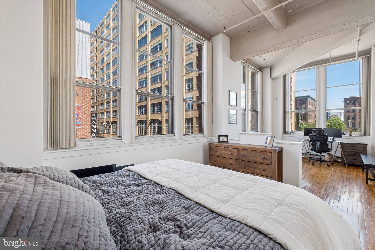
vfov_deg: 77.3
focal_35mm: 15
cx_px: 188
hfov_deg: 100.4
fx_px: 156
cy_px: 125
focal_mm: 10
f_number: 8
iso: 250
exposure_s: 1/30
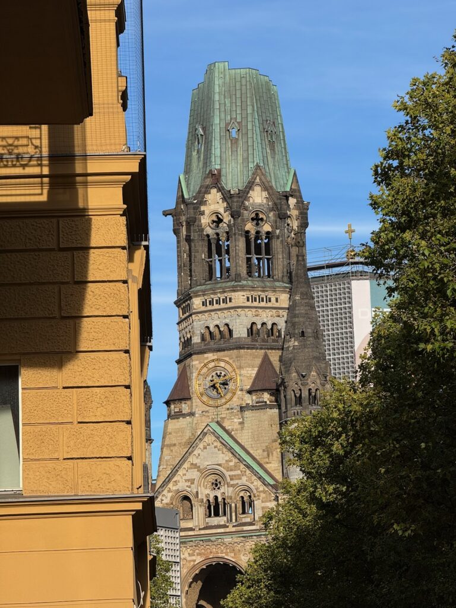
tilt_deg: +13.6
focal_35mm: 120
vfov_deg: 16.4
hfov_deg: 12.3
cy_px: 304
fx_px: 2108
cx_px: 228
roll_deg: +2.0
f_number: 2.8
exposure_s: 1/1018
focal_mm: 15.66
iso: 50
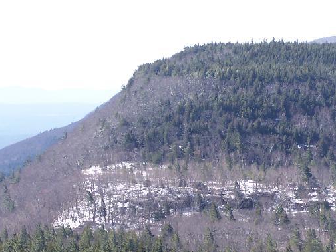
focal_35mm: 213
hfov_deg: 9.3
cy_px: 122
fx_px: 2068
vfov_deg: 7.0
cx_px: 265
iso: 80
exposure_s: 1/500
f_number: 3.2
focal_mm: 17.5
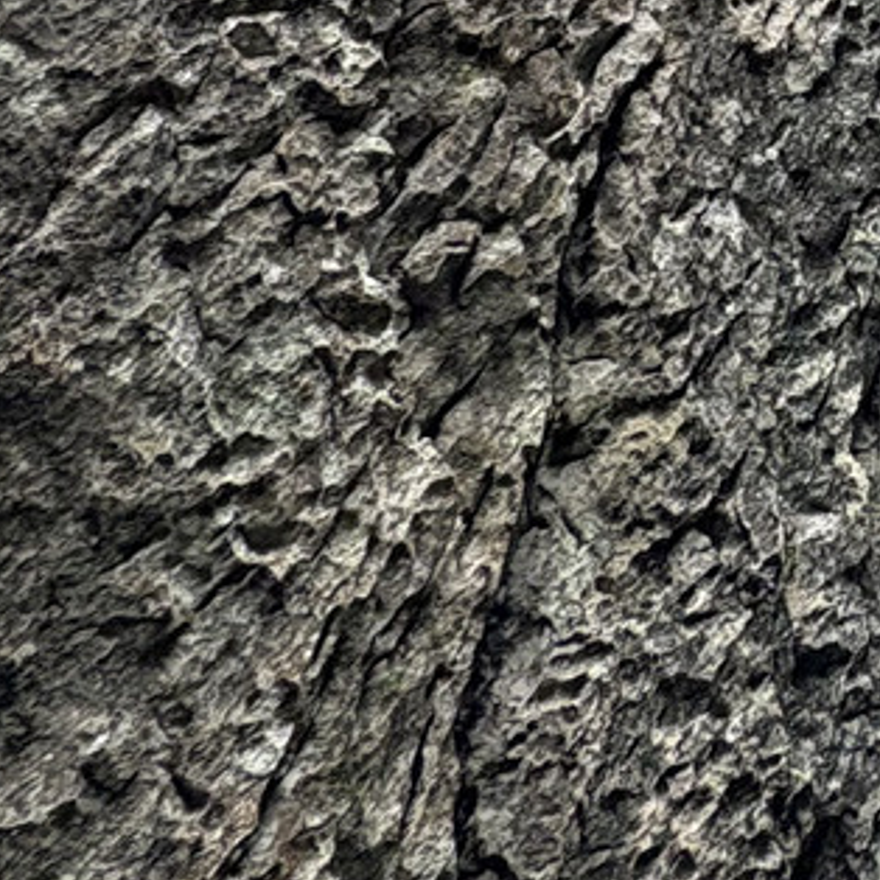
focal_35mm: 63
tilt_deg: +22.0
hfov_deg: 19.6
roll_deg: +1.0
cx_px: 1620
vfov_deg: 19.2
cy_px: -779
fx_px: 1812
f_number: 2.2
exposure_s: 1/99
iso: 64
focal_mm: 2.22
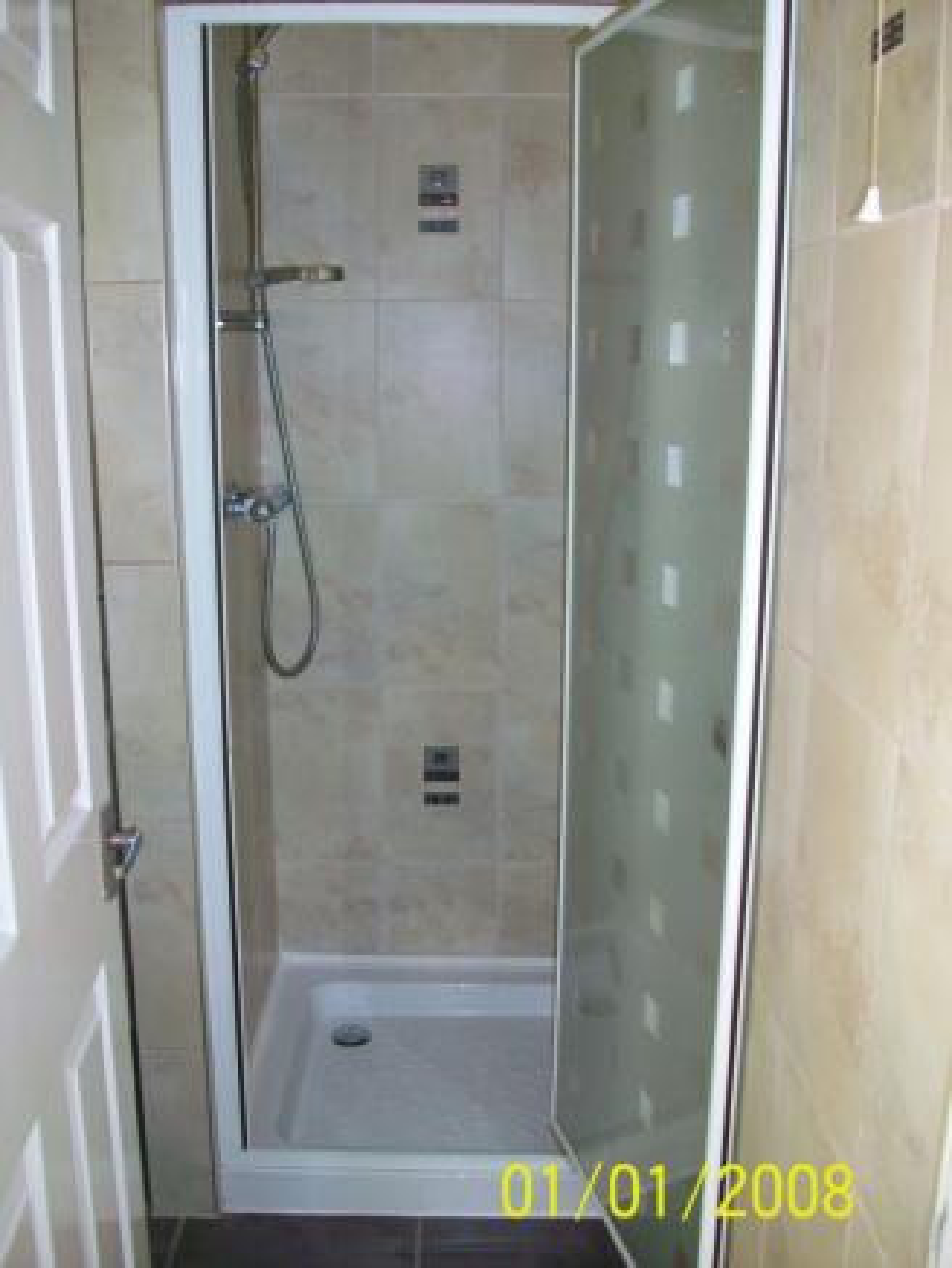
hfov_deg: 44.2
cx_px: 476
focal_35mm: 32
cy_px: 634
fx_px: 1173
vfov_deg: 56.8
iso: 120
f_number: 2.8
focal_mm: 5.7
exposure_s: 1/60
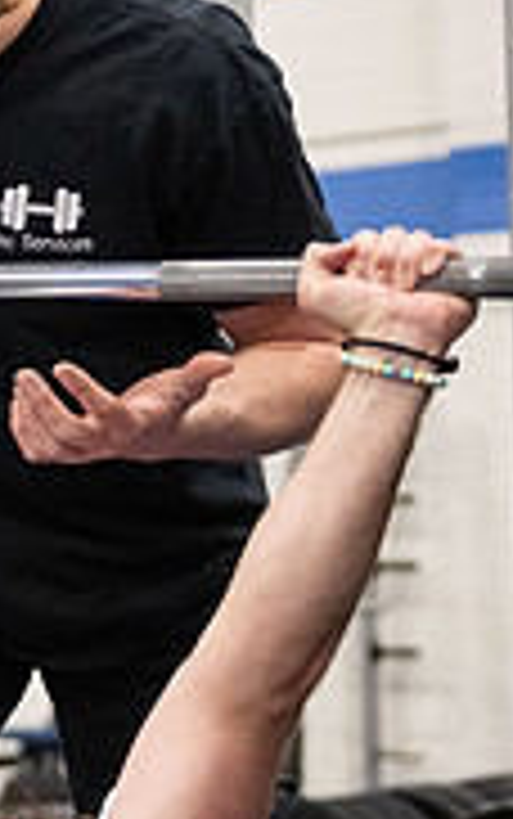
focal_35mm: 156
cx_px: -729
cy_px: 457
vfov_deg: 13.4
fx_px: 3484
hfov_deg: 7.8
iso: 6400
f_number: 2.8
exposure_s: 1/250
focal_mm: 48
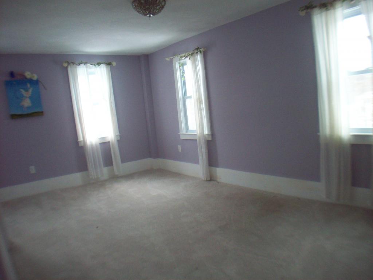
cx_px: 186
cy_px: 140
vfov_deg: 38.6
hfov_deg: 50.2
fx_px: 399
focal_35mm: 37
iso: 160
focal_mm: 6.2
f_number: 2.8
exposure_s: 1/21.6
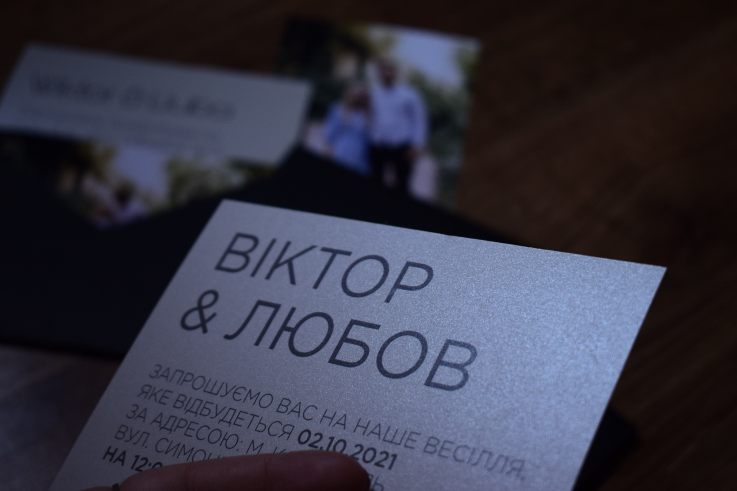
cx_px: 368
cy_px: 246
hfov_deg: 33.4
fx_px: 1228
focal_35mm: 60
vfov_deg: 22.6
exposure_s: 1/40
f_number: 5
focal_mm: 40
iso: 500
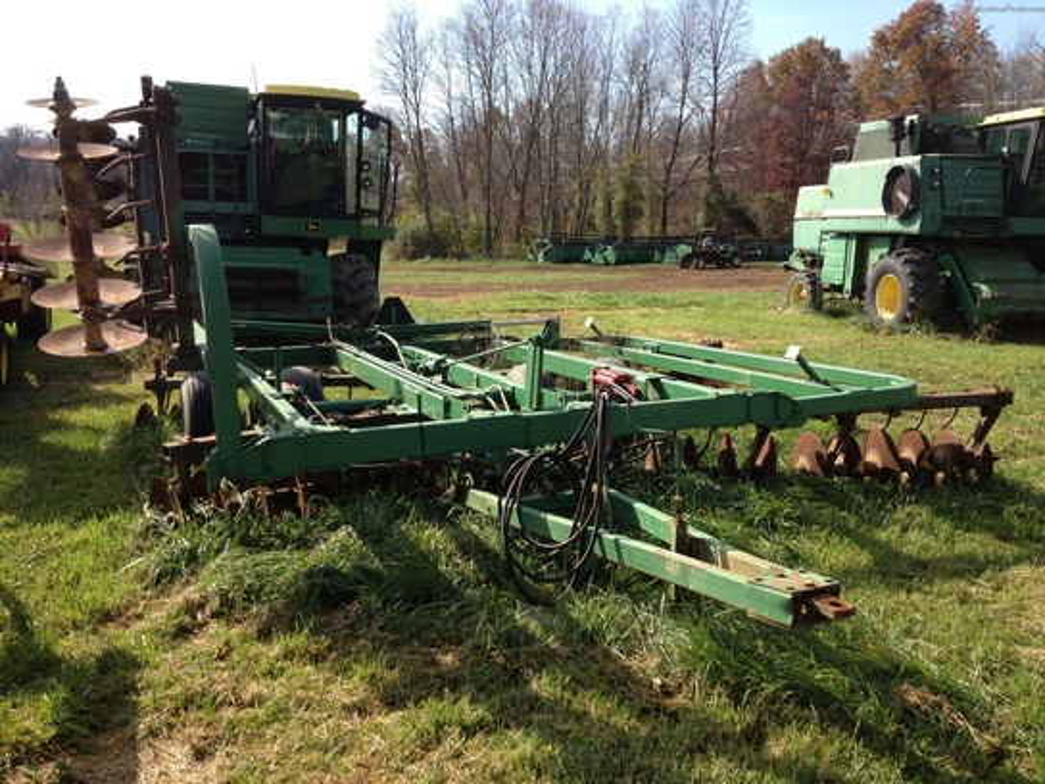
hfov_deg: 52.6
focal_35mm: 35
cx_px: 522
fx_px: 1057
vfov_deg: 40.7
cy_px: 392
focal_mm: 4.28
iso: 50
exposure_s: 1/935
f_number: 2.4
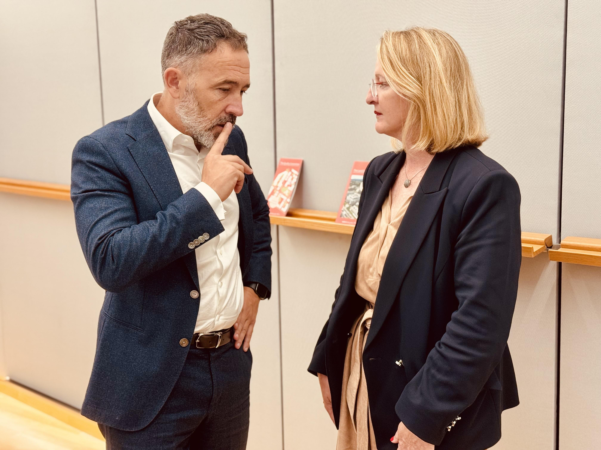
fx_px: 833
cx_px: 300
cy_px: 225
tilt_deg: -8.6
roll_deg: +1.2
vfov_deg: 30.3
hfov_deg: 39.7
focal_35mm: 48
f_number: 1.78
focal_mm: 6.76
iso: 100
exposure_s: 1/78
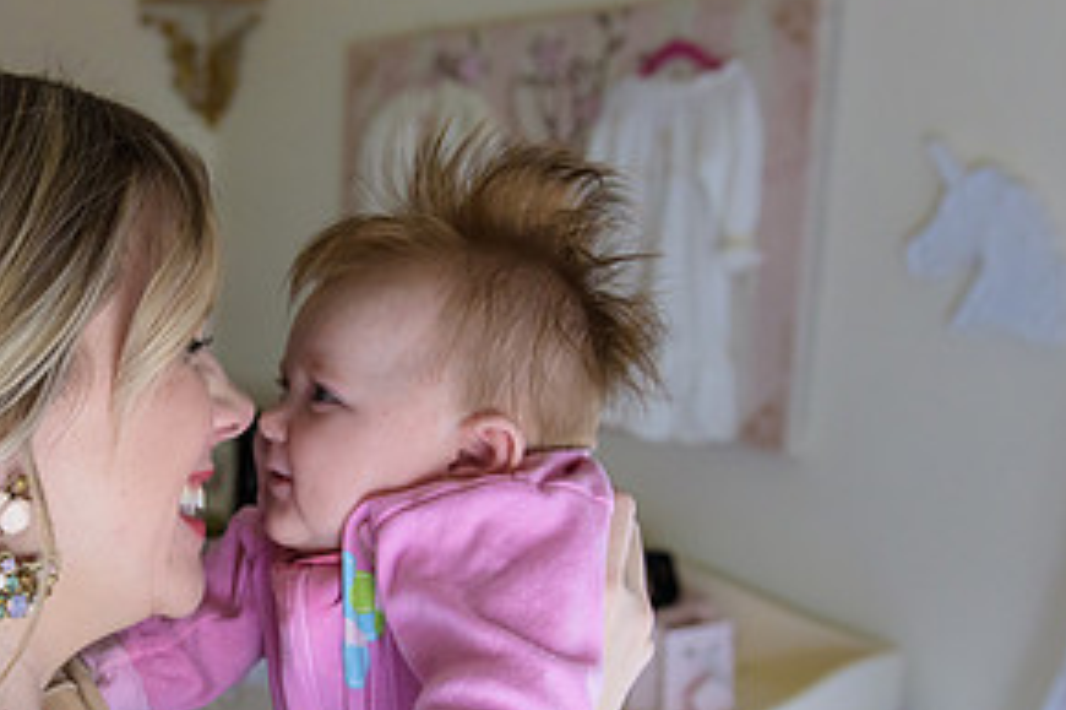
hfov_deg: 36.1
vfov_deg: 24.8
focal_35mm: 54
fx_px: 1598
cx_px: 268
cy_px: 506
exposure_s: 1/200
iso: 1600
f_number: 3.2
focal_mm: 27
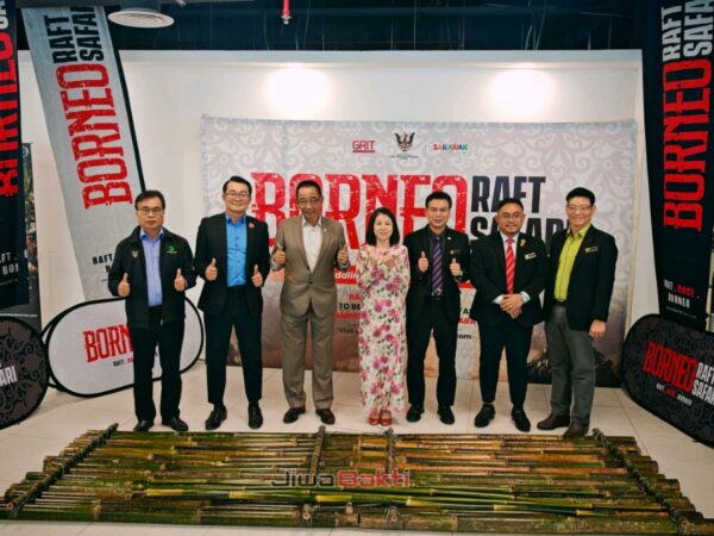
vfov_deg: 45.4
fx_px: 639
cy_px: 268
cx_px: 357
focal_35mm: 31
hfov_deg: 58.4
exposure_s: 1/120
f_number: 2
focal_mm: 6.83
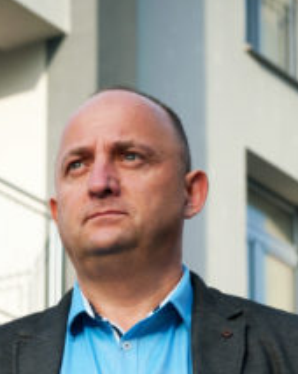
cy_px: 387
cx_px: -131
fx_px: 2241
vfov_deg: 9.4
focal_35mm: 203
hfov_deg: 7.5
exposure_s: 1/640
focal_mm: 60
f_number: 6.3
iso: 200
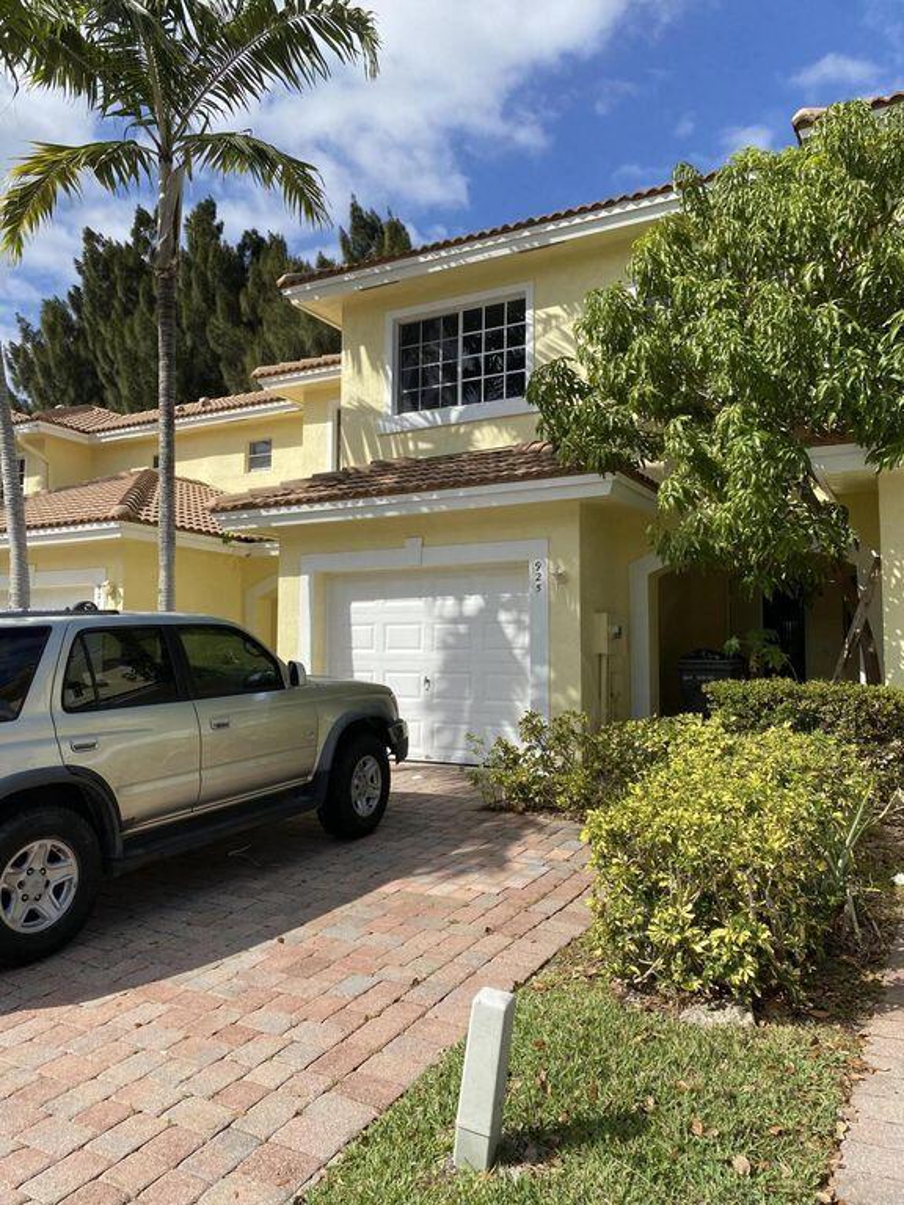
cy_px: 602
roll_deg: +0.0
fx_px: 905
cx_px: 452
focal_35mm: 26
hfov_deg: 53.1
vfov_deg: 67.3
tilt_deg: +5.7
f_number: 1.8
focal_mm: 4.25
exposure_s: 1/3125
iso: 32
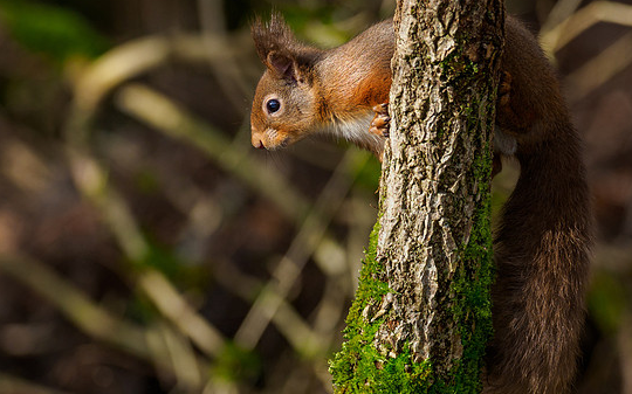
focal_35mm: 921
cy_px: 119
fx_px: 15857
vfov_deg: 1.4
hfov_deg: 2.3
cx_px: 285
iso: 320
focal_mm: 300
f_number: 4.5
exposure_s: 1/640
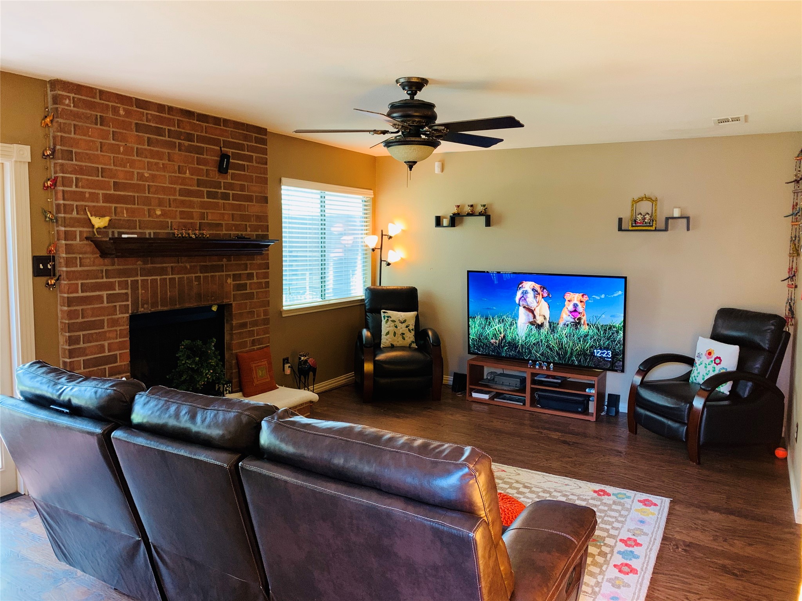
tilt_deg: -5.6
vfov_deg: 53.1
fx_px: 602
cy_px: 300
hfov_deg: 67.3
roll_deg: -1.2
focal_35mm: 26
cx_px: 401
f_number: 1.8
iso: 400
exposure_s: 1/30
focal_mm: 4.25
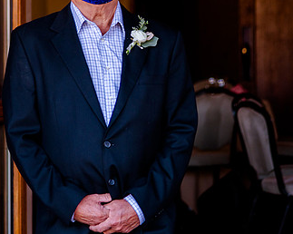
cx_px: 59
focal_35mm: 250
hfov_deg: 7.7
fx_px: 2167
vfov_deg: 6.2
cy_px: 7
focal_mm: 98
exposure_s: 1/160
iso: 200
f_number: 4
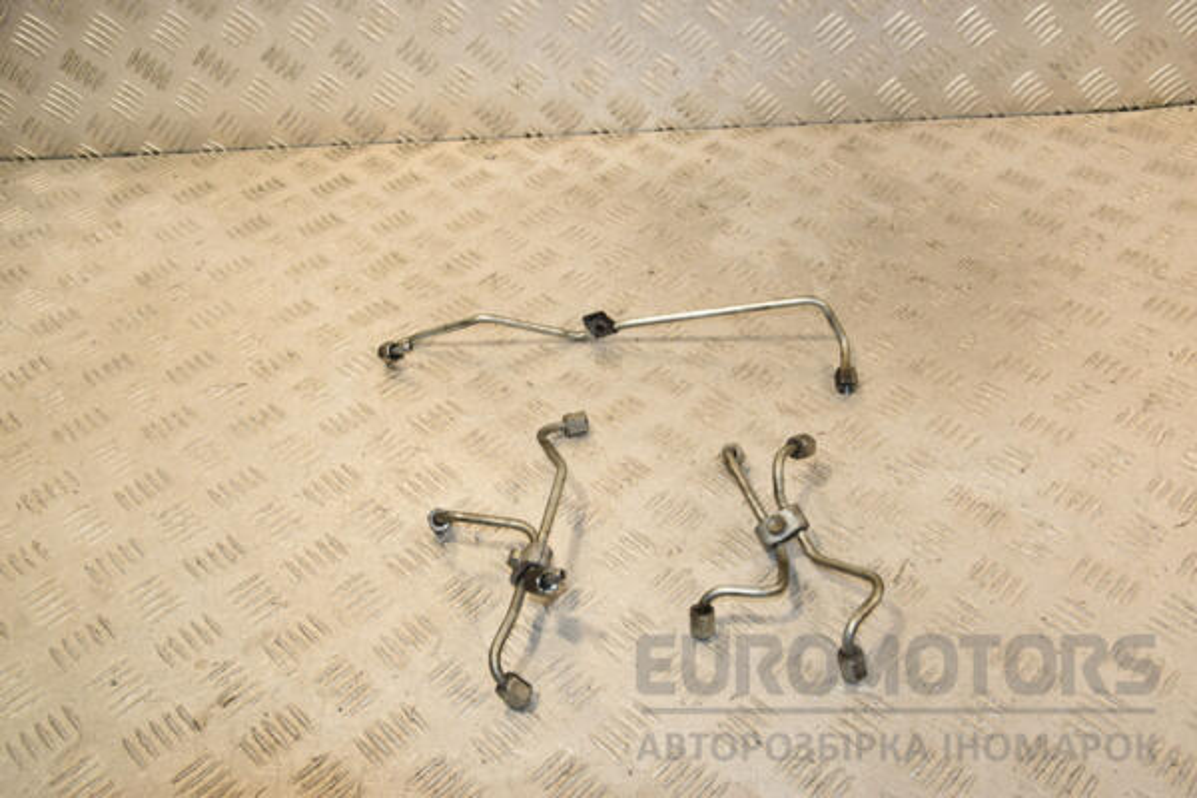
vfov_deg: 36.9
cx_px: 598
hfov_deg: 53.1
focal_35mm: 36
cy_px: 399
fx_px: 1197
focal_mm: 24
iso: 800
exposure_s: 1/200
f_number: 8
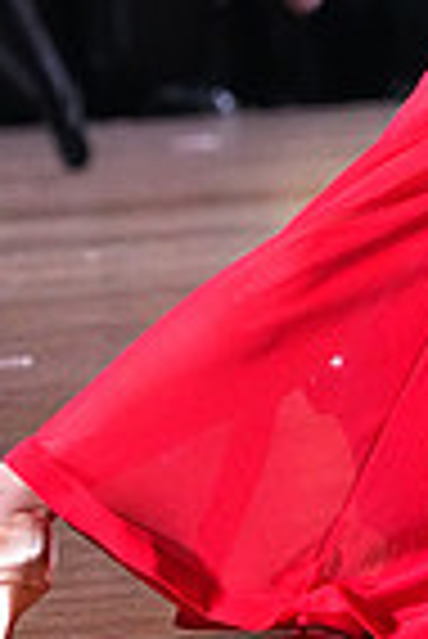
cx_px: 493
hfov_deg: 3.0
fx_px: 8129
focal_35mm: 457
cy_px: -423
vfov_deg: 4.5
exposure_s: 1/400
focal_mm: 112
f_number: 5
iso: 10000
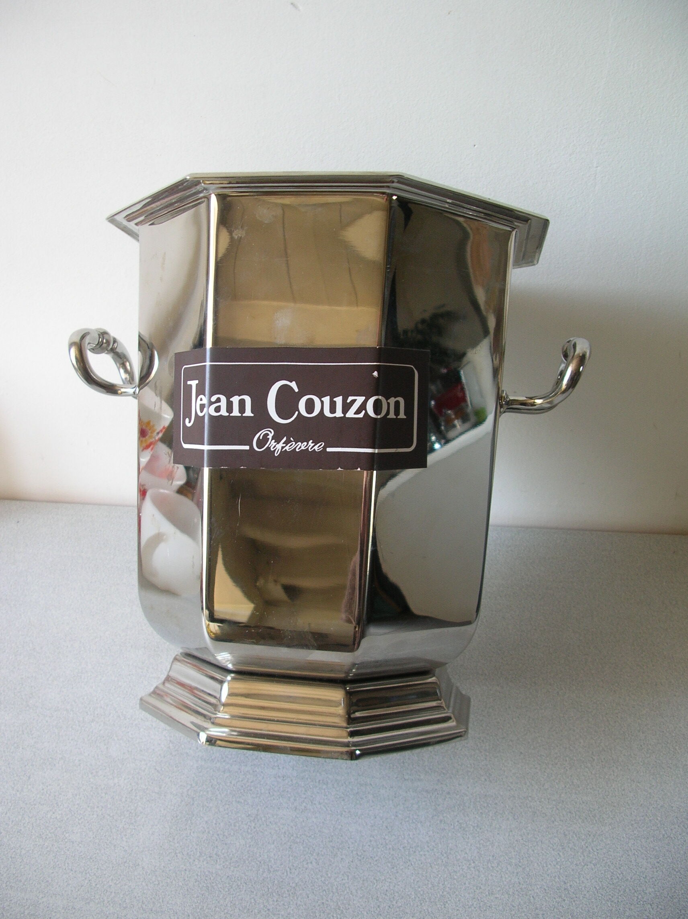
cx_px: 344
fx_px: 929
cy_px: 460
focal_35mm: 35
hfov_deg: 40.6
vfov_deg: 52.7
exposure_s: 1/19.5
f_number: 2.8
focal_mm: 5.8
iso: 50
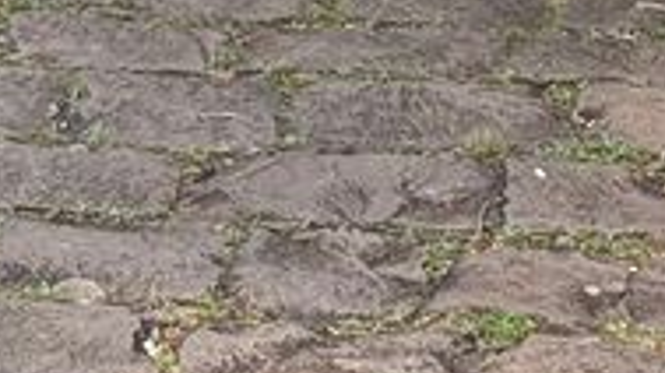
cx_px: 369
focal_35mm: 284
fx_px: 5004
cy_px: -925
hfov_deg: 7.6
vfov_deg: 4.1
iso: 80
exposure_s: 1/1403
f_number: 1.78
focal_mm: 6.76
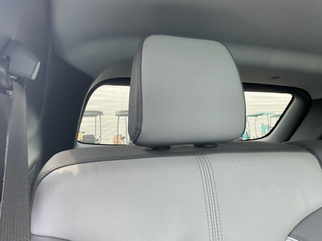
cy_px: 120
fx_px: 260
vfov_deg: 49.7
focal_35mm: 28
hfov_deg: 63.4
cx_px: 161
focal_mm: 3
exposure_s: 1/122
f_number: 1.8
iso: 50
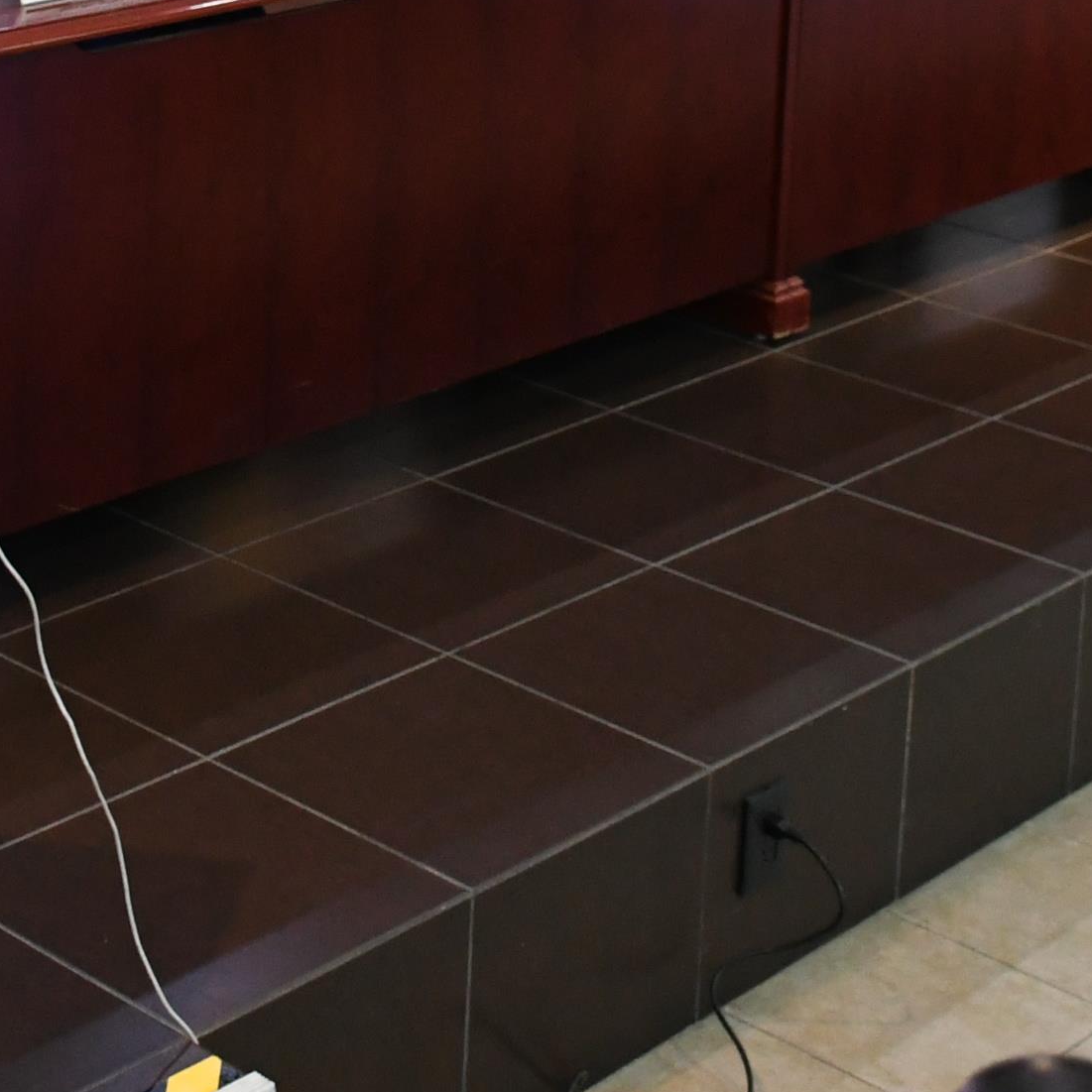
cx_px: 416
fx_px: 3105
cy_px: -250
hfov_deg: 19.9
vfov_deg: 18.8
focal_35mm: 87
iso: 2500
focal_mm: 18
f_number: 3.5
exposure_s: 1/100
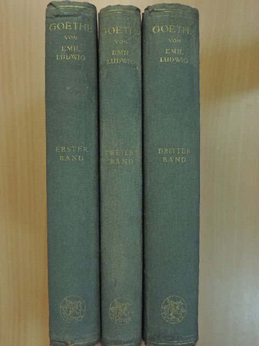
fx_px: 329
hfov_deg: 42.9
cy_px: 173
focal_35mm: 33
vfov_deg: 55.4
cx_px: 130
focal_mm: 5.8
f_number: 3.2
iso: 800
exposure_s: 1/100
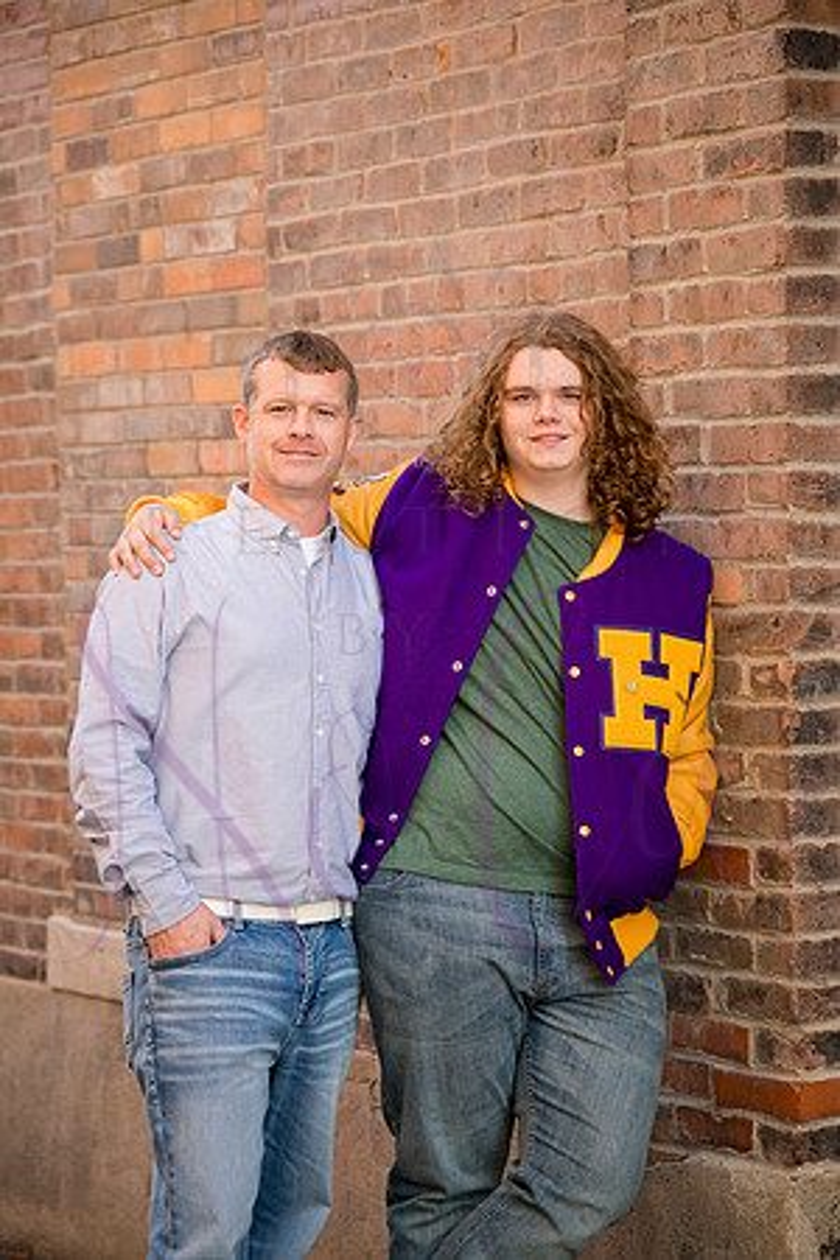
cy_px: 630
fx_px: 3920
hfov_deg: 12.2
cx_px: 420
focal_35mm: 112
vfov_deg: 18.3
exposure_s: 1/400
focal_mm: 112
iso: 640
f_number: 5
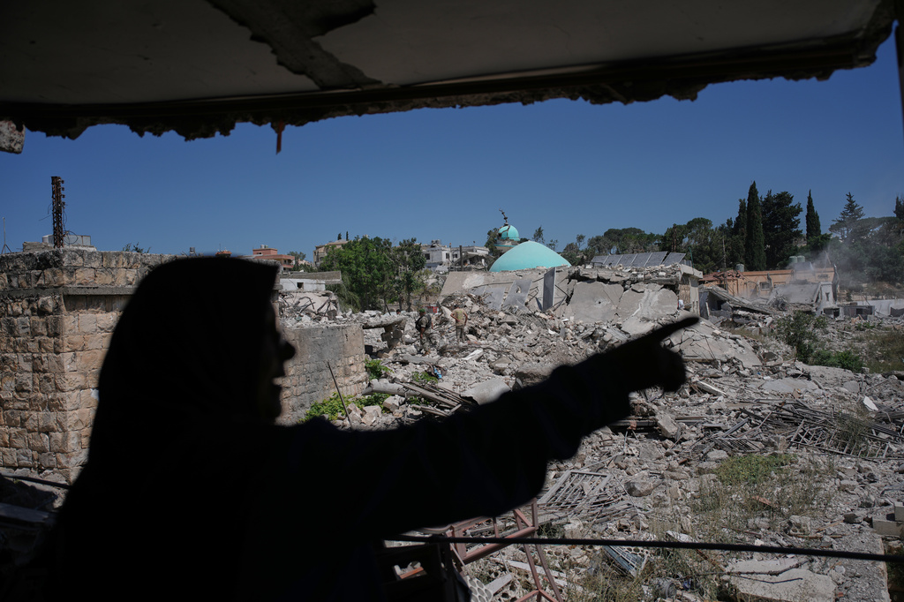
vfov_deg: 43.6
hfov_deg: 61.9
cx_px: 452
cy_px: 301
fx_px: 753
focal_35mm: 30
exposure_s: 1/2500
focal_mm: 30
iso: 50
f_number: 2.8
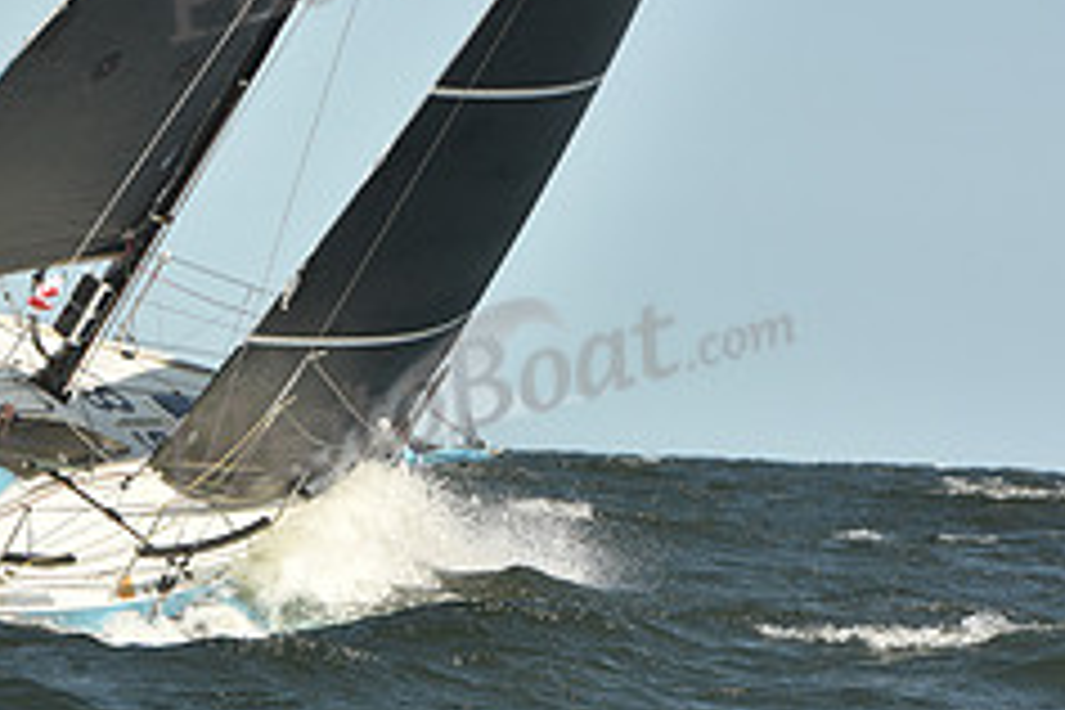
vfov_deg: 2.8
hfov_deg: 4.2
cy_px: 222
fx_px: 14495
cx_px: -67
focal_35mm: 490
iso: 250
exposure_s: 1/800
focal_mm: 200
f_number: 9
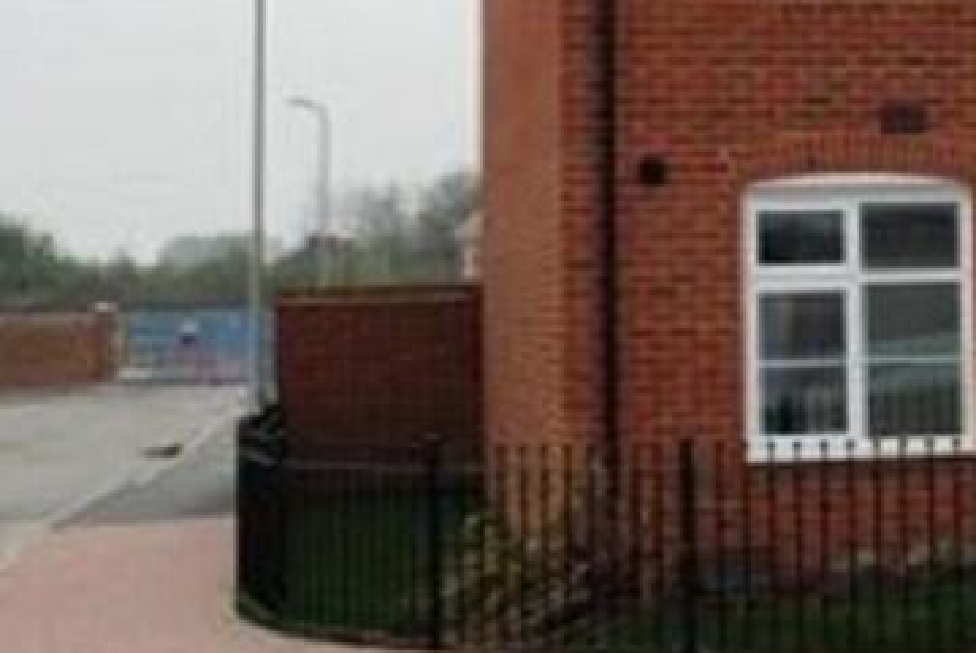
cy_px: 24
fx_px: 2172
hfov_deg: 24.3
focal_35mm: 80
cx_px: 954
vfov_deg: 16.8
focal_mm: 24
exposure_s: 1/200
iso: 100
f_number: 7.1
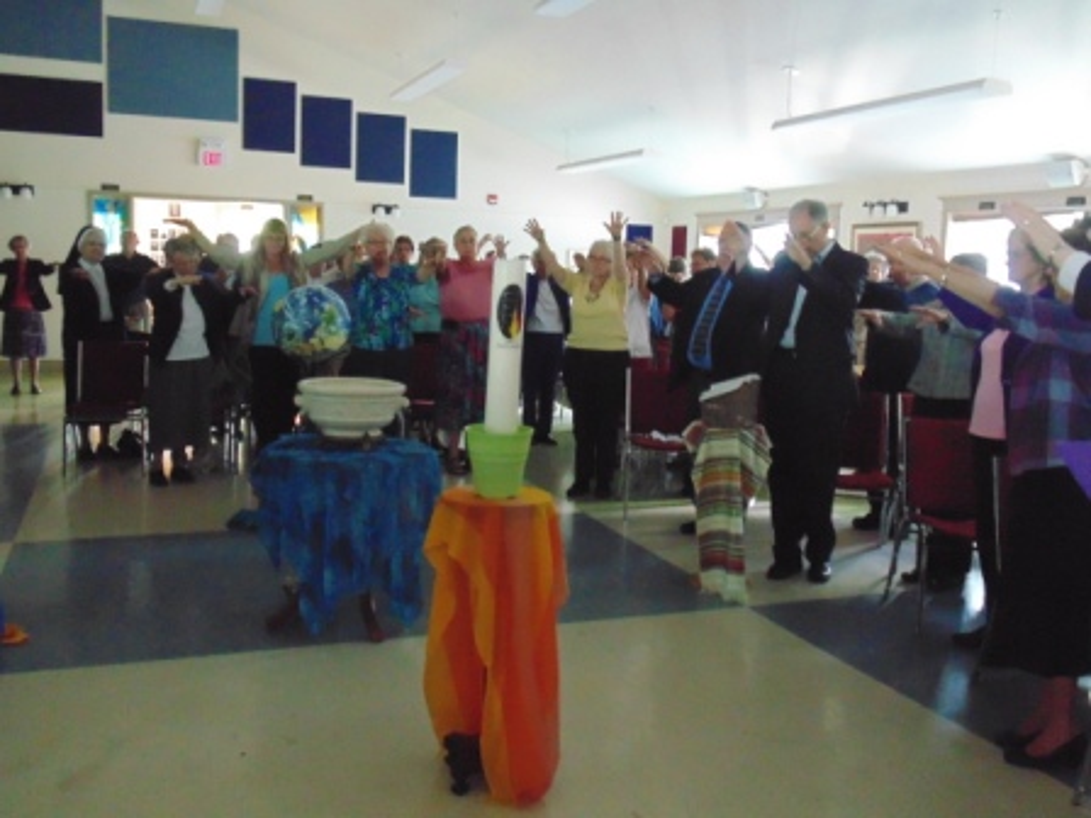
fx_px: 1072
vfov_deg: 41.8
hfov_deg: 54.0
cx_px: 546
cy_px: 409
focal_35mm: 34
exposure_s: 1/20
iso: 800
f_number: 3.4
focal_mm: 6.2
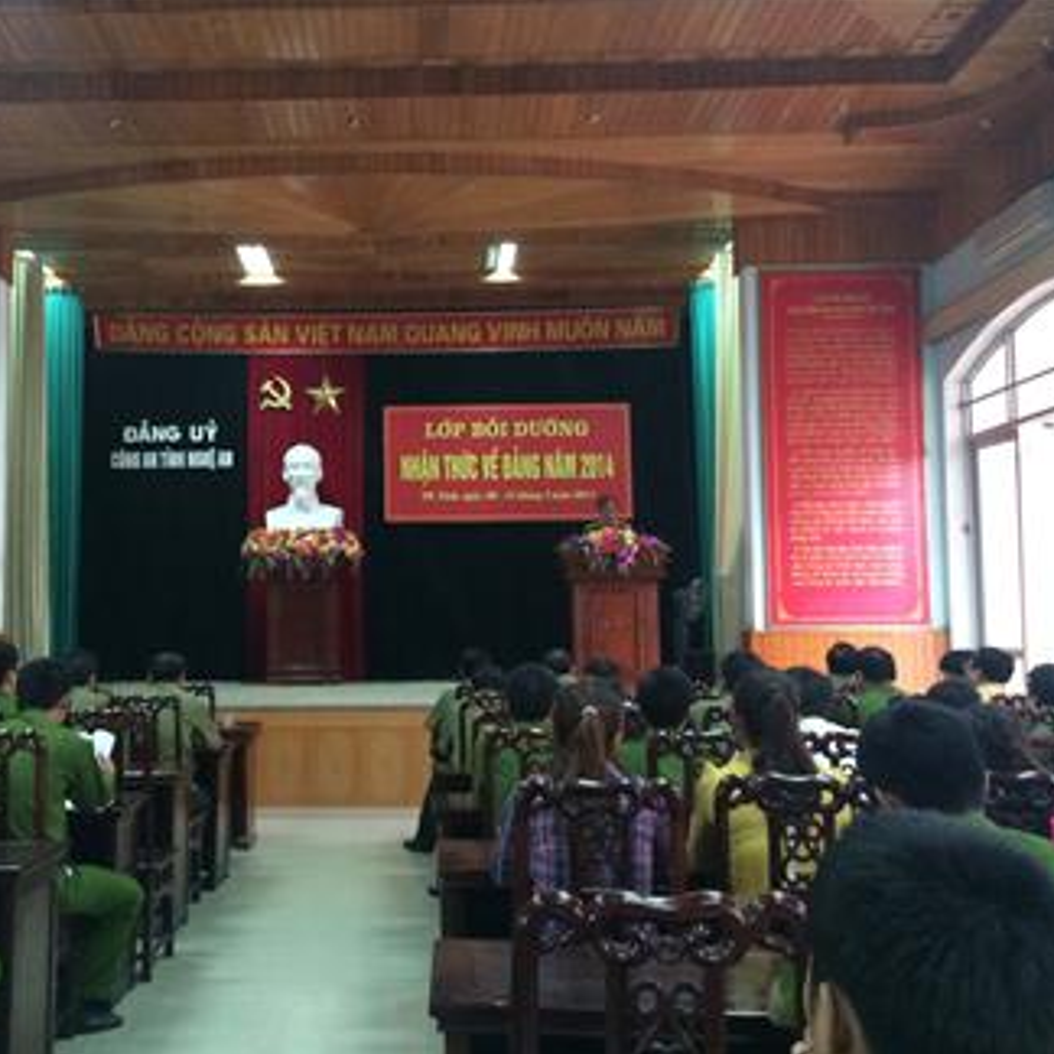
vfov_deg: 46.0
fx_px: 1240
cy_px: 529
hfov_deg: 45.6
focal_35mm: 36
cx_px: 384
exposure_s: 1/17
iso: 320
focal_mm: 4.12
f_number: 2.2
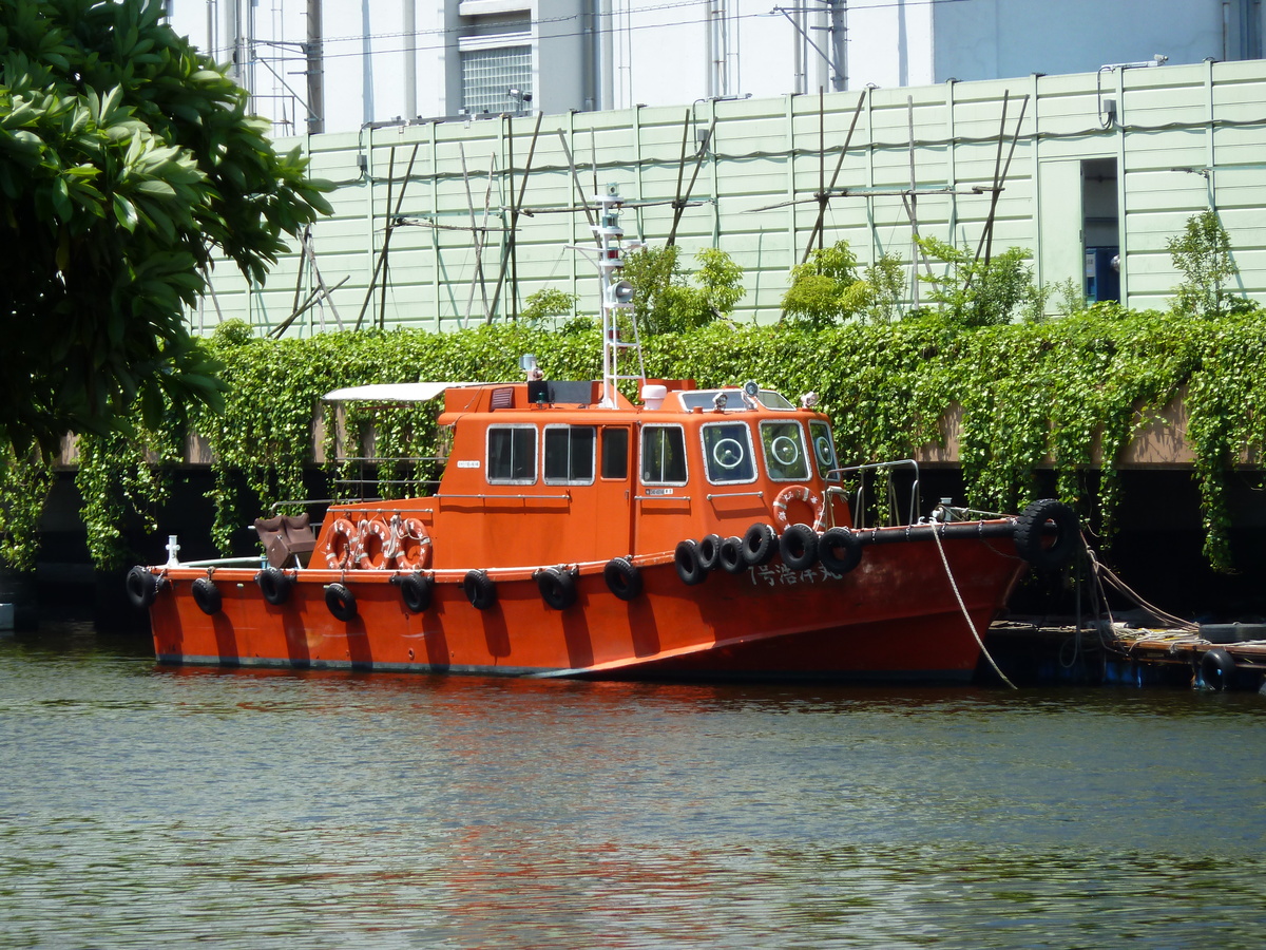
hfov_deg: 8.8
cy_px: 475
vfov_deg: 6.6
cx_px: 633
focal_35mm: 225
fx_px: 8229
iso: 80
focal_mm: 37
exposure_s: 1/320
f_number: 4.6
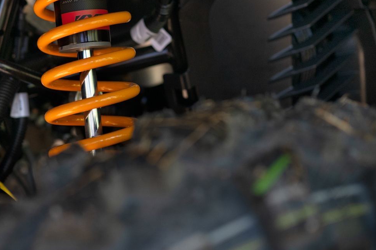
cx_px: 88
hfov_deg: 28.8
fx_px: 720
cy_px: 22
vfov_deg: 19.3
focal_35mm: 69
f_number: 2.2
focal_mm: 35
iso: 400
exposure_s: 1/250
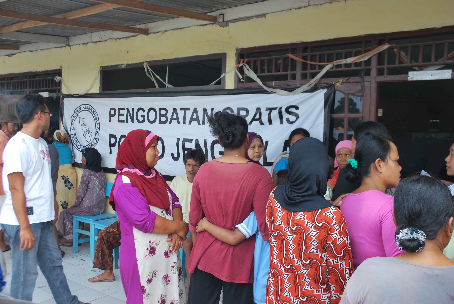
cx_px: 227
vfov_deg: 40.1
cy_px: 152
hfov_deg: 57.2
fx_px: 417
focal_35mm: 33
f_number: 5.6
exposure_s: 1/125
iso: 200
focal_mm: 22
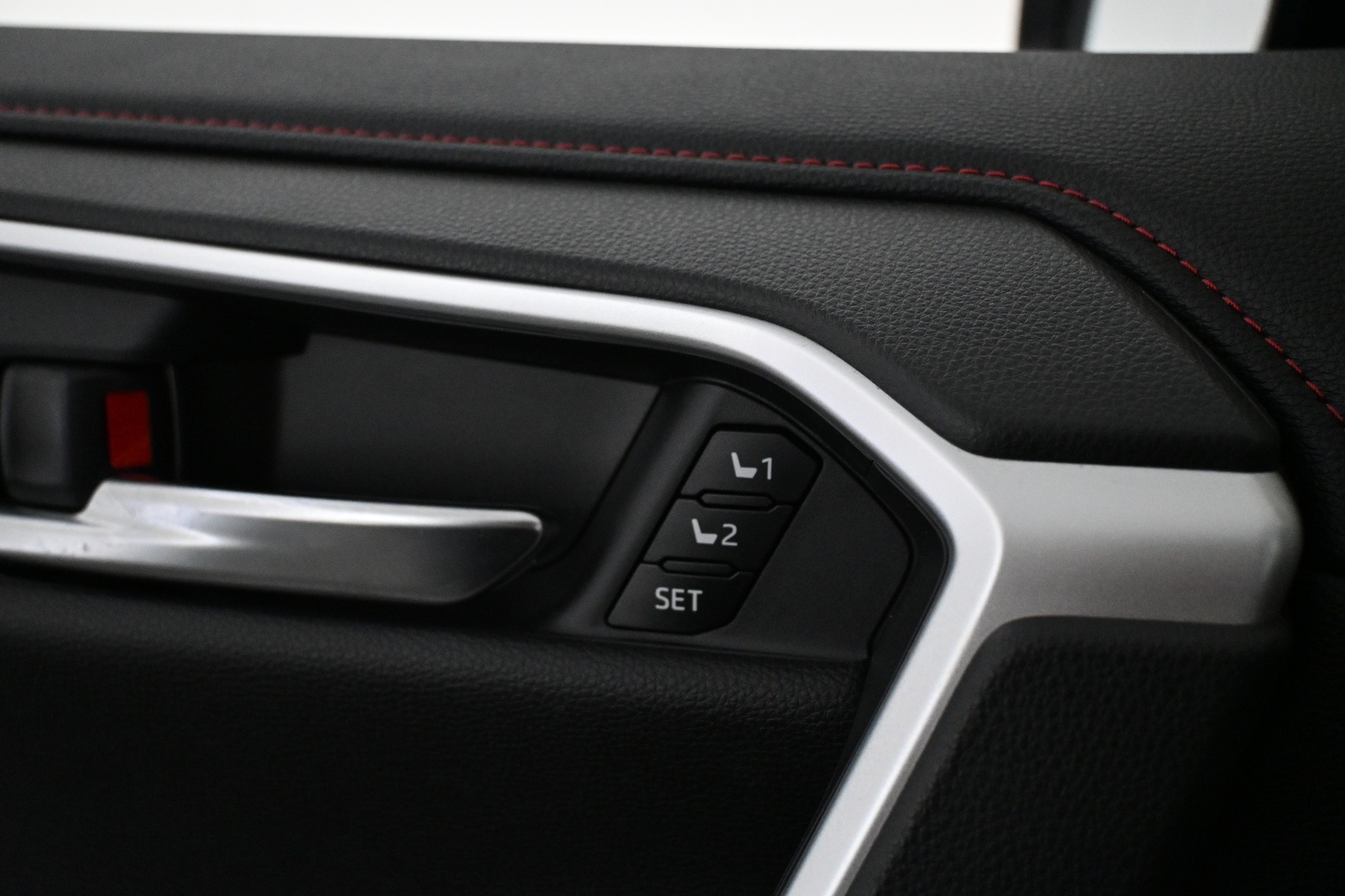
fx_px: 1401
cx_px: 672
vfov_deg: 35.5
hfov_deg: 51.3
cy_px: 448
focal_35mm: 38
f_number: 4.2
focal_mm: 25
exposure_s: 1/200
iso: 4000
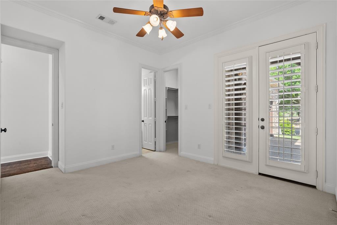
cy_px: 112
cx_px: 168
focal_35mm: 16
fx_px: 150
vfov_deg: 73.8
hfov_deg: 96.7
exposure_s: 1/2
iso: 640
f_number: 8
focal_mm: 16
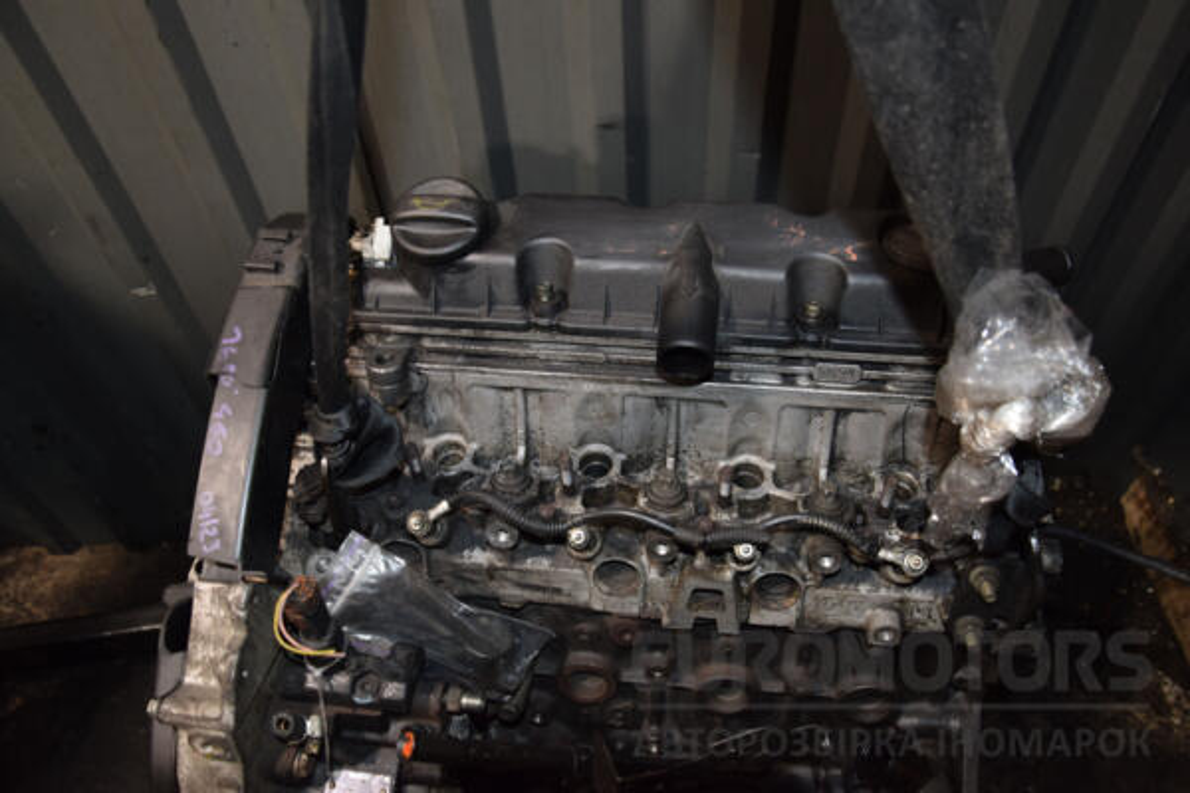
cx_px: 595
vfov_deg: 47.9
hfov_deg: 67.4
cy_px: 396
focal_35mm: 27
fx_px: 892
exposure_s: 1/60
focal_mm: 18
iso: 800
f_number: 5
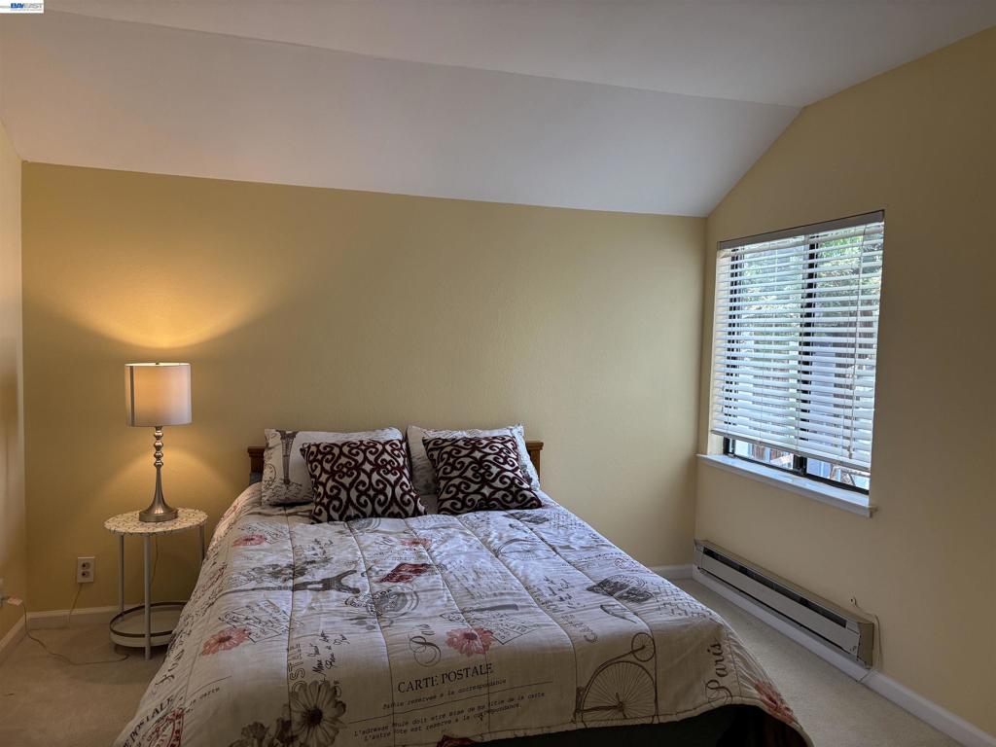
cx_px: 498
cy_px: 374
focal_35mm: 26
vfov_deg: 53.1
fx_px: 748
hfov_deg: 67.3
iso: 125
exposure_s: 1/120
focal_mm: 5.96
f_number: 1.6
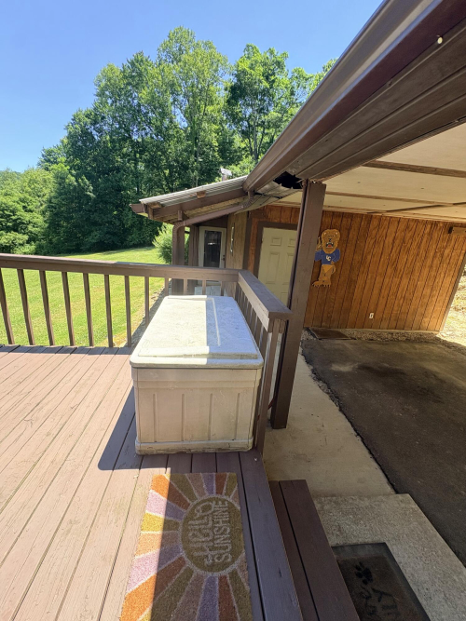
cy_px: 310
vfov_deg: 102.1
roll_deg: -5.2
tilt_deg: -16.3
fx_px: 251
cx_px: 233
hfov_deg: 85.7
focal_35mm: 14
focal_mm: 2.22
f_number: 2.2
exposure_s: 1/361
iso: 64
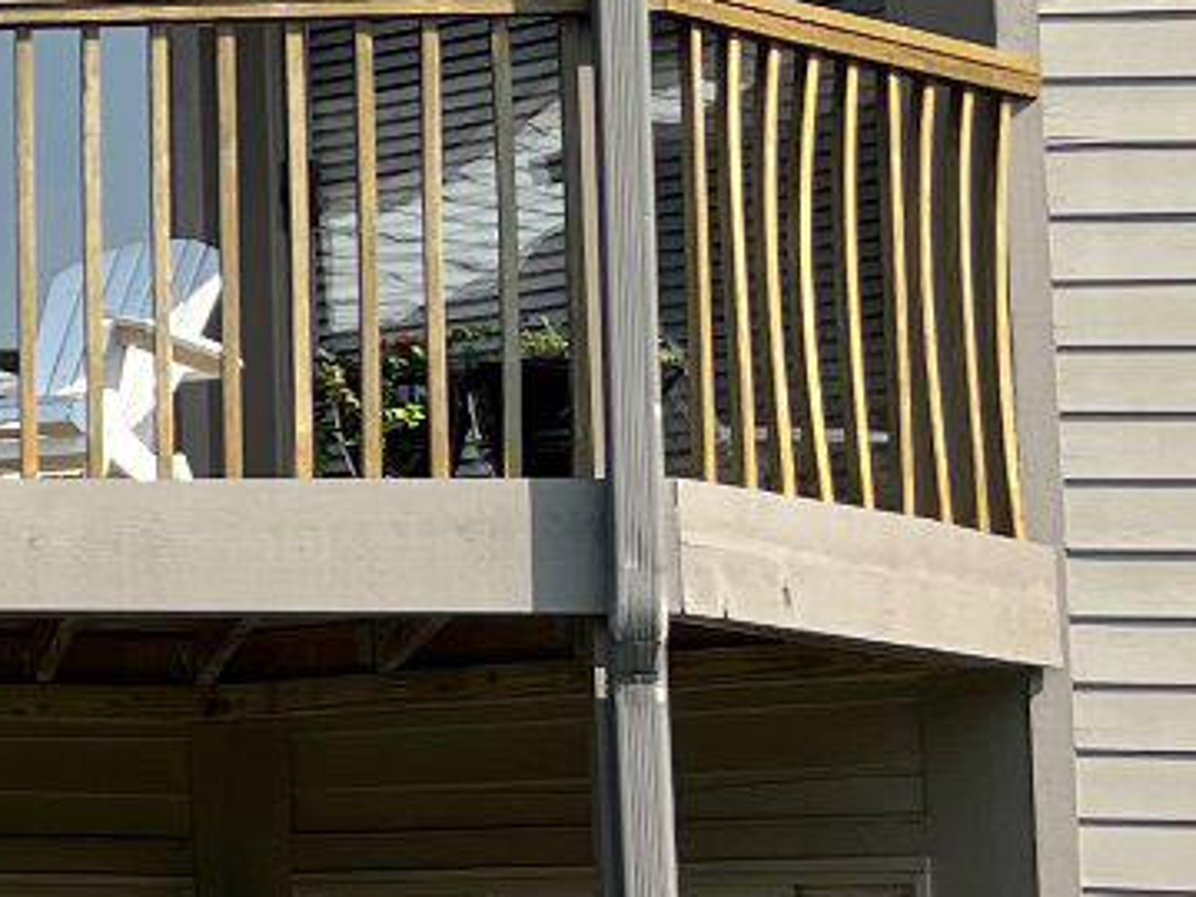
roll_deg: -2.1
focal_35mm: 148
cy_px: 166
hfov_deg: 11.5
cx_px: -1482
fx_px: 5113
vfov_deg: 10.0
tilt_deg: +9.9
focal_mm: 5.1
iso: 50
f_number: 1.6
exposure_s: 1/1862
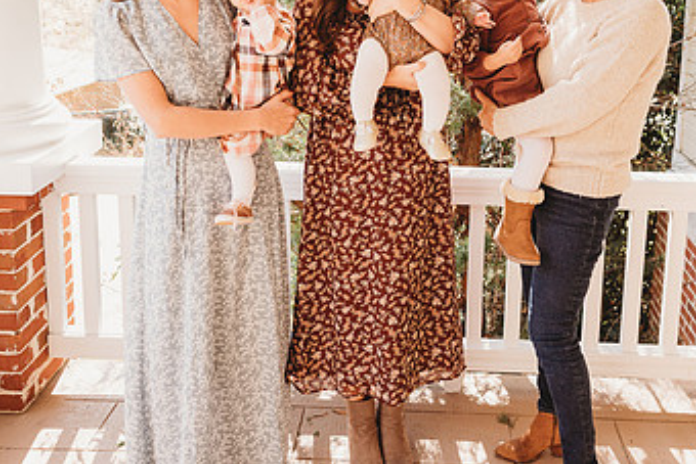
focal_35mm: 41
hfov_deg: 47.3
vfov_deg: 31.5
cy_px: 71
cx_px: 381
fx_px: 793
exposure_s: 1/200
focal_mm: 24
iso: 400
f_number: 4.5
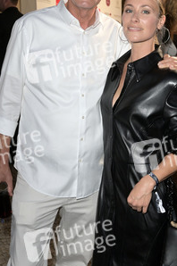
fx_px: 347
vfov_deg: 41.8
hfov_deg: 28.6
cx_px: 96
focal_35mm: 47
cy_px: 107
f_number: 5
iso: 2500
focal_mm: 35
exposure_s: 1/80
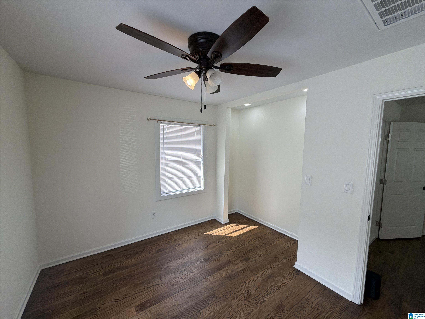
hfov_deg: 102.1
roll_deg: +0.0
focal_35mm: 14
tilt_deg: -4.7
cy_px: 160
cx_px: 212
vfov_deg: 85.7
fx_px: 172
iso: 40
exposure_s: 1/120
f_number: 2.2
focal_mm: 2.22
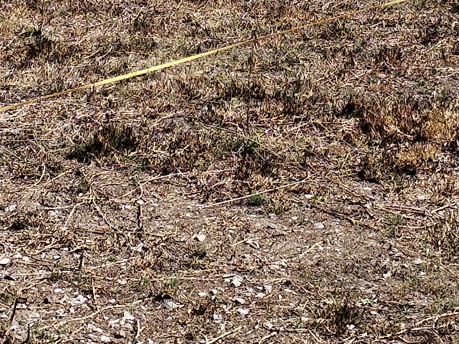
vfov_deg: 11.2
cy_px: -90
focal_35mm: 129
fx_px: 1711
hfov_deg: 15.3
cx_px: 278
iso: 100
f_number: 1.8
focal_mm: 4.75
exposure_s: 1/1301
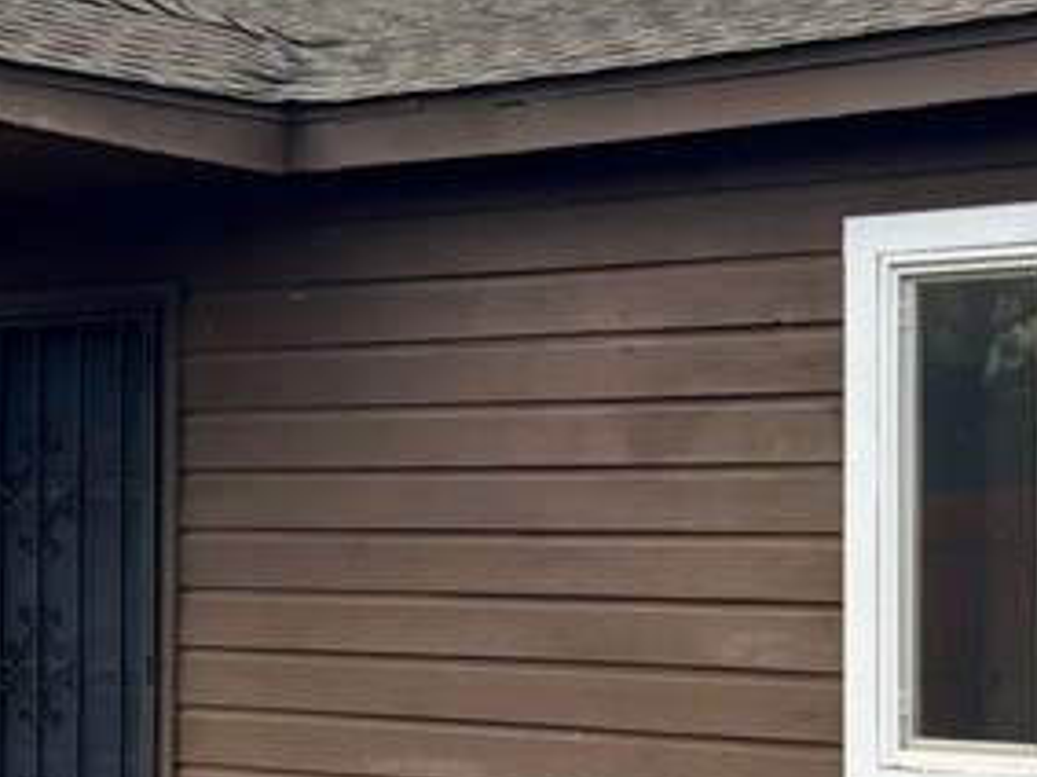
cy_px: 568
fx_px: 2815
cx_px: 634
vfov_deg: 15.7
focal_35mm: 94
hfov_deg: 20.8
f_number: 1.6
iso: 40
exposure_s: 1/228
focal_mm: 5.96
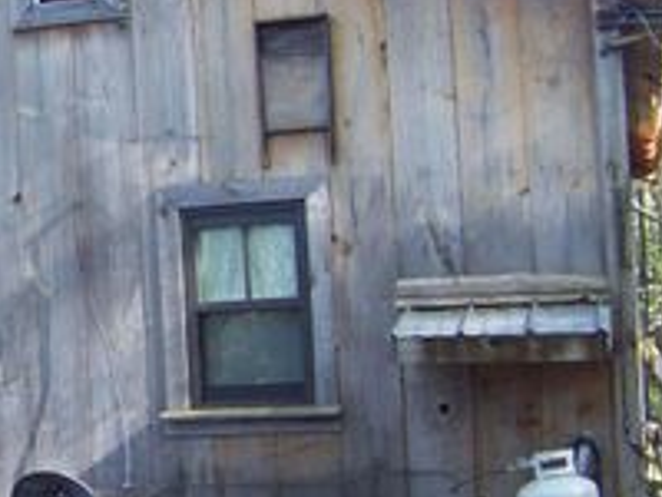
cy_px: 283
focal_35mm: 90
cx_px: -86
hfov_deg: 20.6
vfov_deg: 16.4
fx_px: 1721
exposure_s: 1/40
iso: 69
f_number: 2.8
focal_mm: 5.85
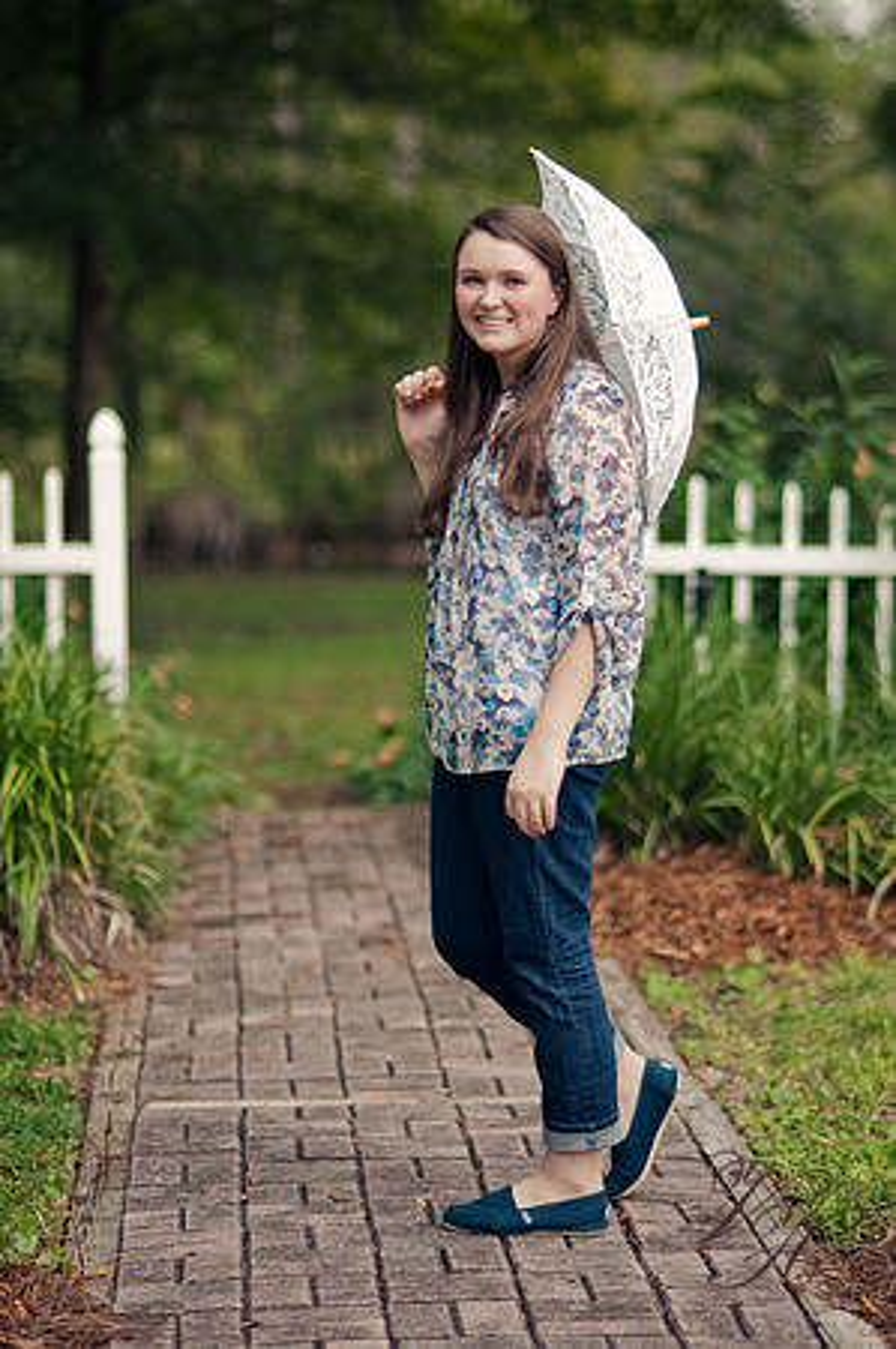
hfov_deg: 16.0
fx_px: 3180
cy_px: 674
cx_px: 448
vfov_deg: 23.9
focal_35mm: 85
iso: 200
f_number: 1.8
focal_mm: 85
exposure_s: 1/250
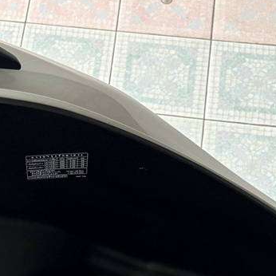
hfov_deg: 18.8
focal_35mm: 85
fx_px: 767
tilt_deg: -67.2
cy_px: 271
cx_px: -91
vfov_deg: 19.8
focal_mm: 5.96
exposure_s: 1/60
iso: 200
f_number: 1.6
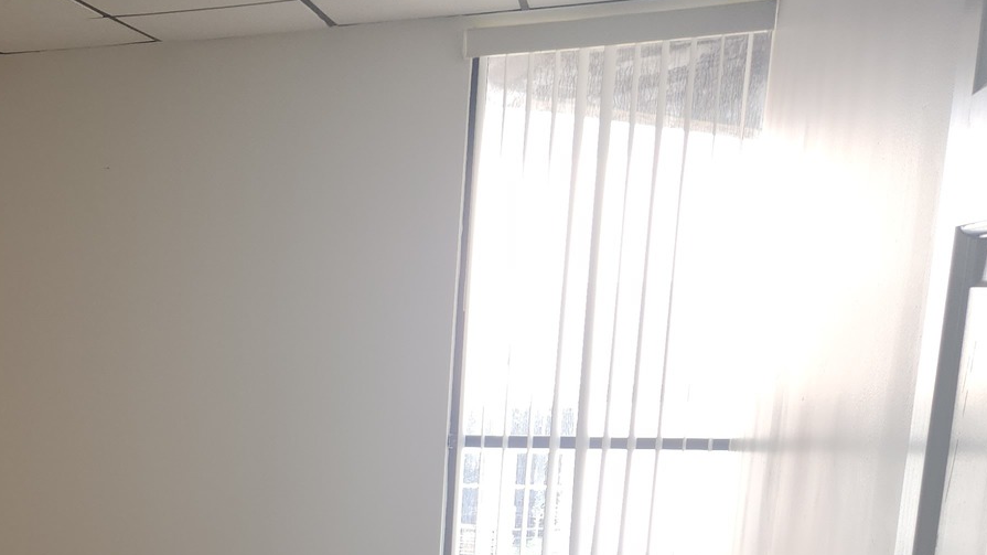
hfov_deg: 34.5
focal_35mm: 56
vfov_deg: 20.1
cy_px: 673
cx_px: 49
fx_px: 1465
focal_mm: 5.4
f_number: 1.8
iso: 20
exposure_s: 1/60
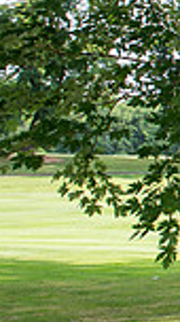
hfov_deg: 9.6
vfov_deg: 22.1
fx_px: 818
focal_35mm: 96
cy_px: 96
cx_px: 548
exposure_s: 1/200
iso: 200
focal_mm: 24
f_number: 5
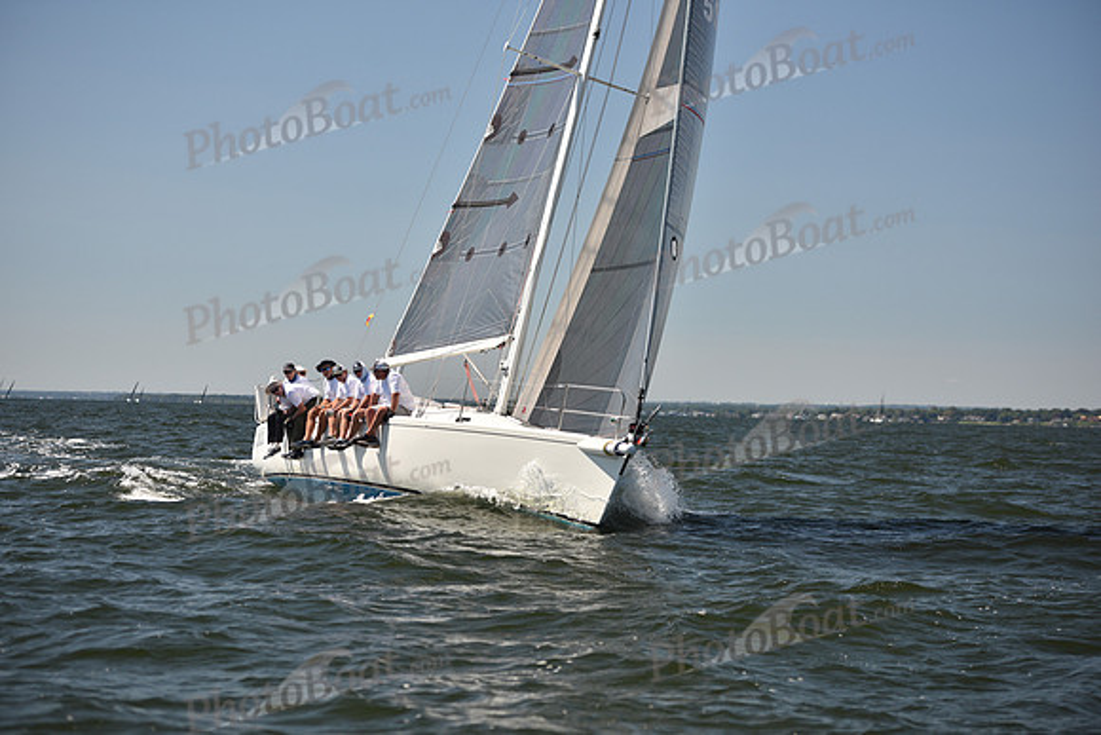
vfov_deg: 15.9
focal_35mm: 86
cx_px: 550
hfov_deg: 23.6
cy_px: 368
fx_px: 2631
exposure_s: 1/1600
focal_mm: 86
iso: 250
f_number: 3.2
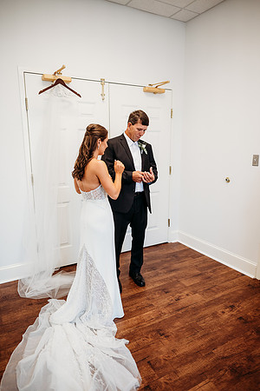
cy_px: 196
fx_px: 260
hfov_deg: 53.1
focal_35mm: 24
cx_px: 130
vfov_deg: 73.7
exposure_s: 1/160
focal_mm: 24
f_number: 2.5
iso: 320
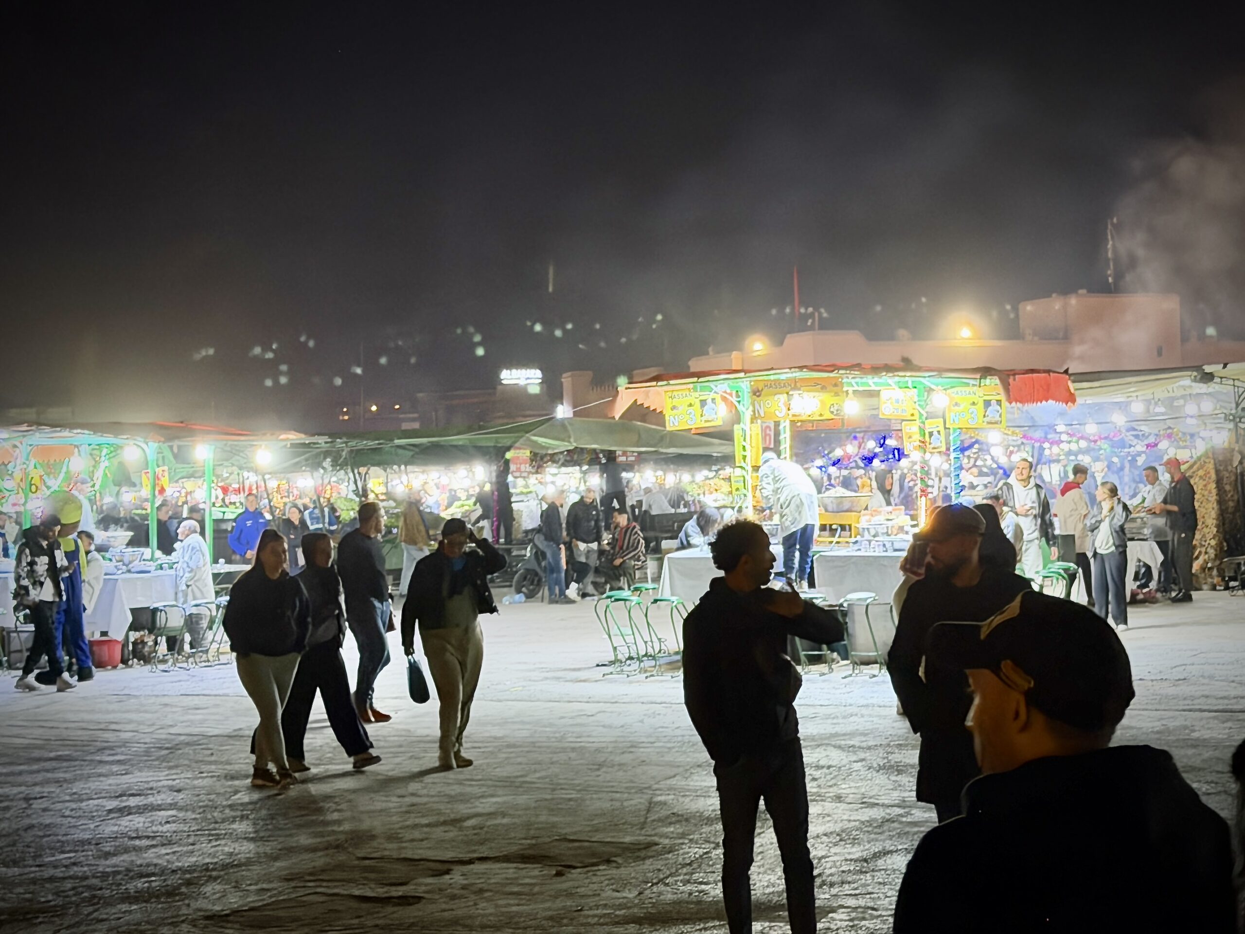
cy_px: 467
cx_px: 622
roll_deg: +2.1
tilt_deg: +0.6
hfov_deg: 39.7
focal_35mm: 48
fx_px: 1726
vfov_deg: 30.3
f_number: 1.78
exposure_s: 1/33
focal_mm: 6.76
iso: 500
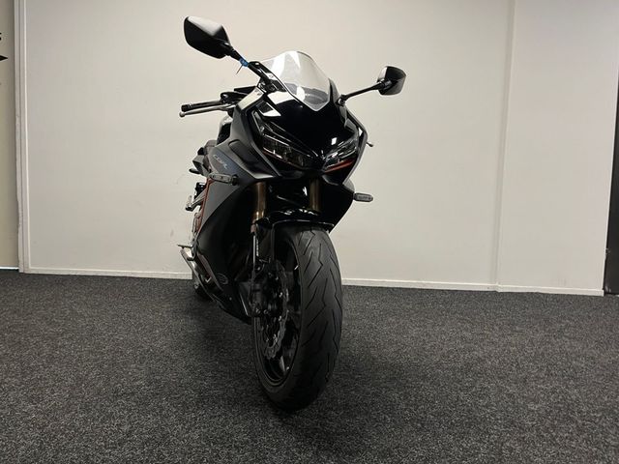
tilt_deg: -5.1
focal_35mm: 26
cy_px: 232
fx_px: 465
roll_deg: -1.2
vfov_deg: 53.1
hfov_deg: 67.3
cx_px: 310
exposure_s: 1/50
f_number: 1.6
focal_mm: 5.1
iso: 80
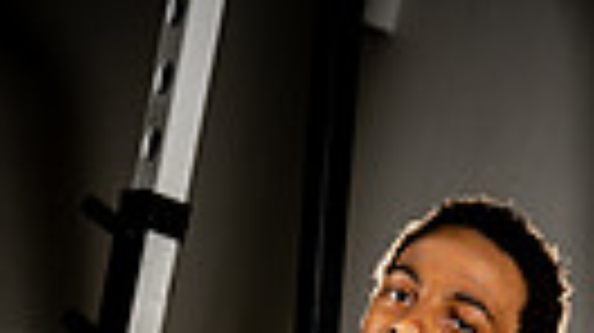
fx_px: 2251
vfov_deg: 7.5
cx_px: 266
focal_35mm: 143
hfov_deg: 15.0
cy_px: 994
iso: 200
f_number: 4.5
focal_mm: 40
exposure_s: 1/250
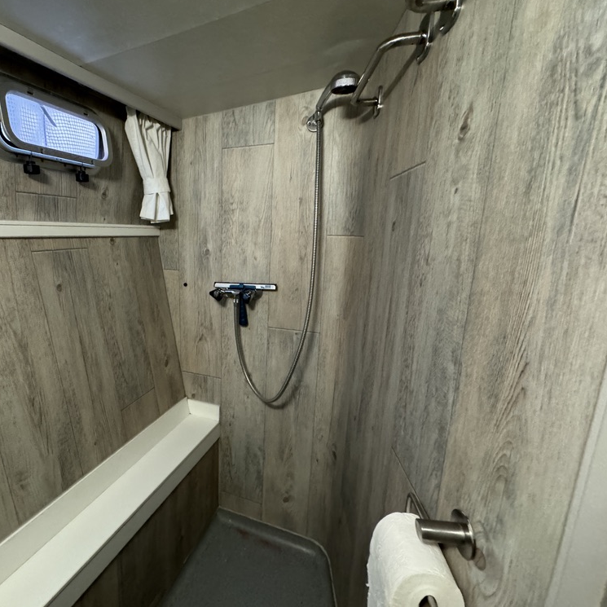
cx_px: 219
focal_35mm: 17
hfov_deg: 82.0
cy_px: 301
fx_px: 337
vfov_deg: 84.0
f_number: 2.2
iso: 800
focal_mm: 2.22
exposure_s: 1/50
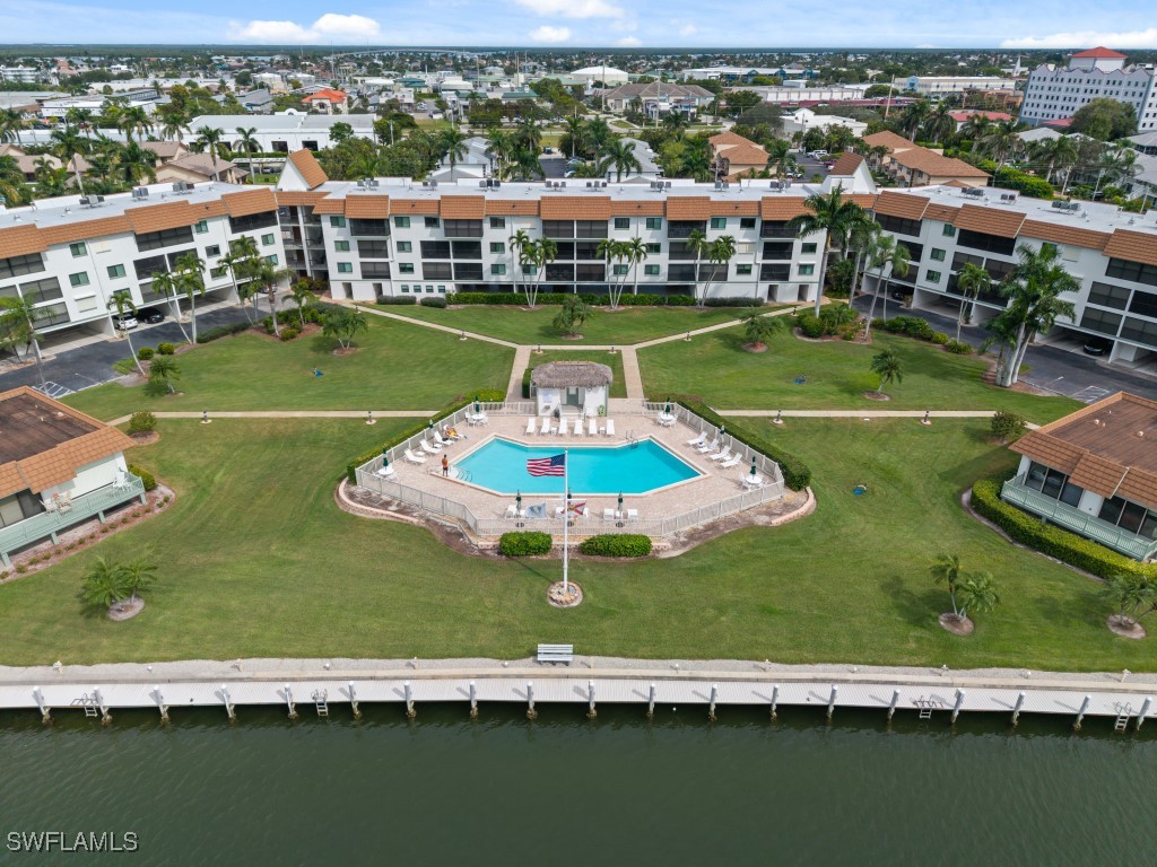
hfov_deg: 71.6
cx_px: 578
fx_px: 802
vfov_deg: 56.8
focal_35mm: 24
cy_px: 434
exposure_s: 1/3200
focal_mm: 8.67
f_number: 1.8
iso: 140
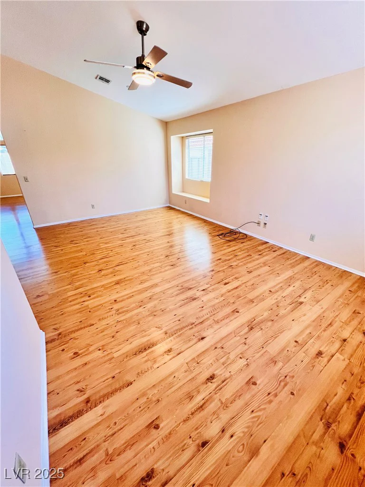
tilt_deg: -23.9
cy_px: 244
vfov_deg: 106.2
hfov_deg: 89.9
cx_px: 182
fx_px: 183
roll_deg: +1.3
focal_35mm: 13
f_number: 1.8
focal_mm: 1.57
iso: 125
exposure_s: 1/120
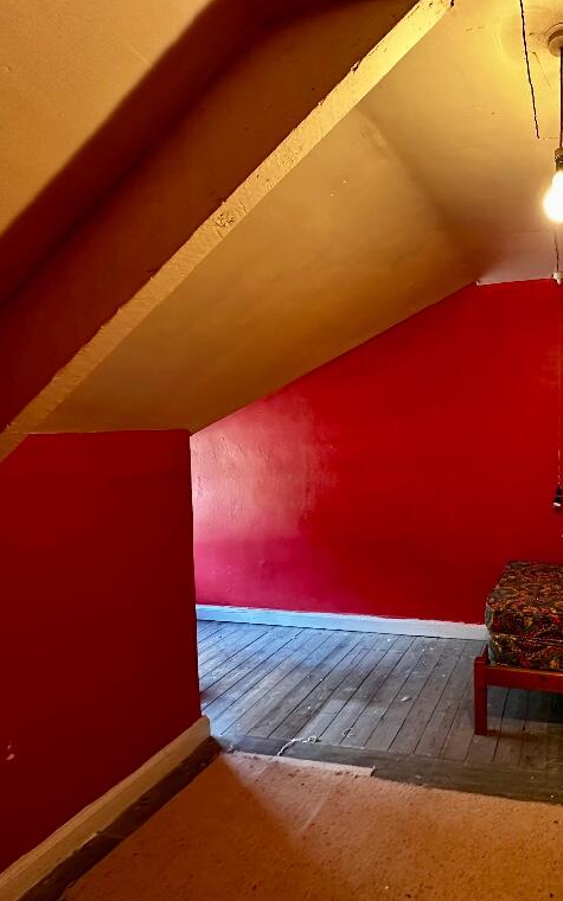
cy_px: 452
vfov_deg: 85.1
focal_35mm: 20
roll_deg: +0.3
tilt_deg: -3.3
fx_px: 491
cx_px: 492
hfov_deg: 53.3
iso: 500
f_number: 2.2
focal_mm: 2.22
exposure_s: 1/50
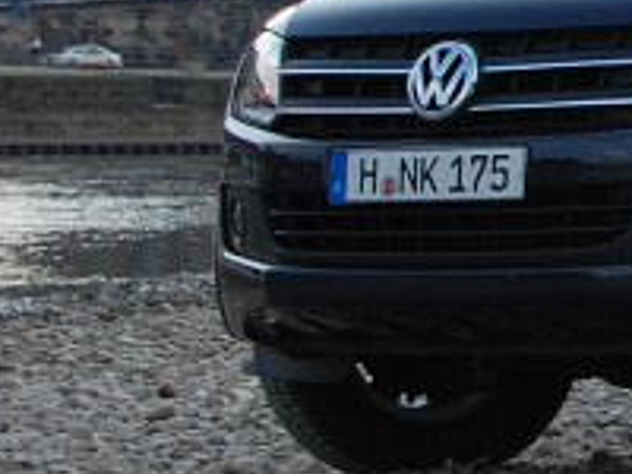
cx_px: 1286
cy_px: -58
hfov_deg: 7.6
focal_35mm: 251
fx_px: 4583
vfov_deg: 5.9
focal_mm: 34
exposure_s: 1/250
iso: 200
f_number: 8
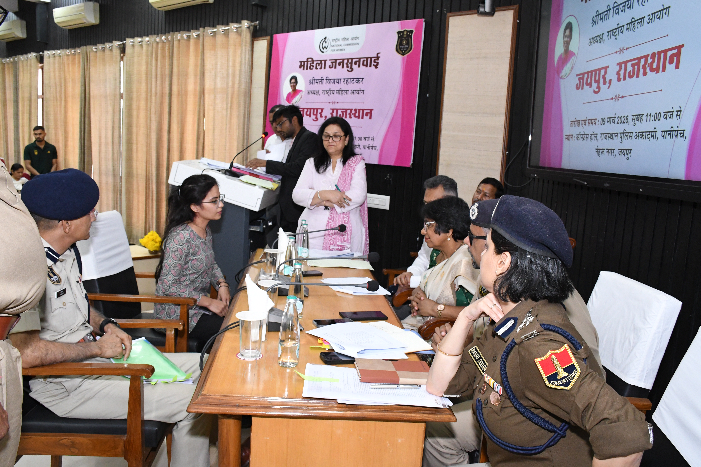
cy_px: 234
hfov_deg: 61.9
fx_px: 584
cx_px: 350
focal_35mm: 30
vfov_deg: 43.6
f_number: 6.3
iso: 3200
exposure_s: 1/125
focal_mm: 20
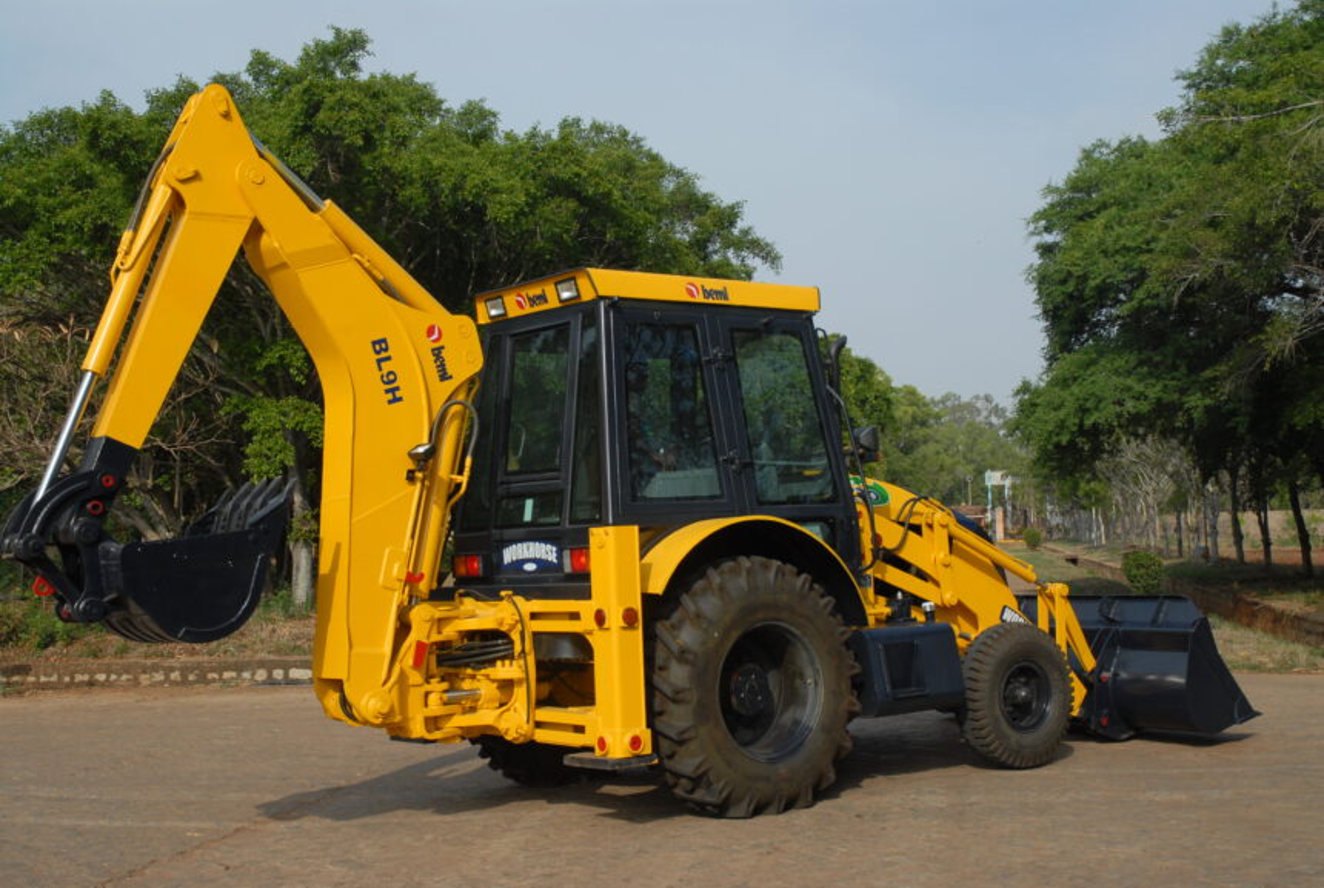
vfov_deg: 31.0
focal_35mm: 44
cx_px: 662
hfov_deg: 44.9
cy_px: 444
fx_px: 1603
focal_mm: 29
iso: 200
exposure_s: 1/320
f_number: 9
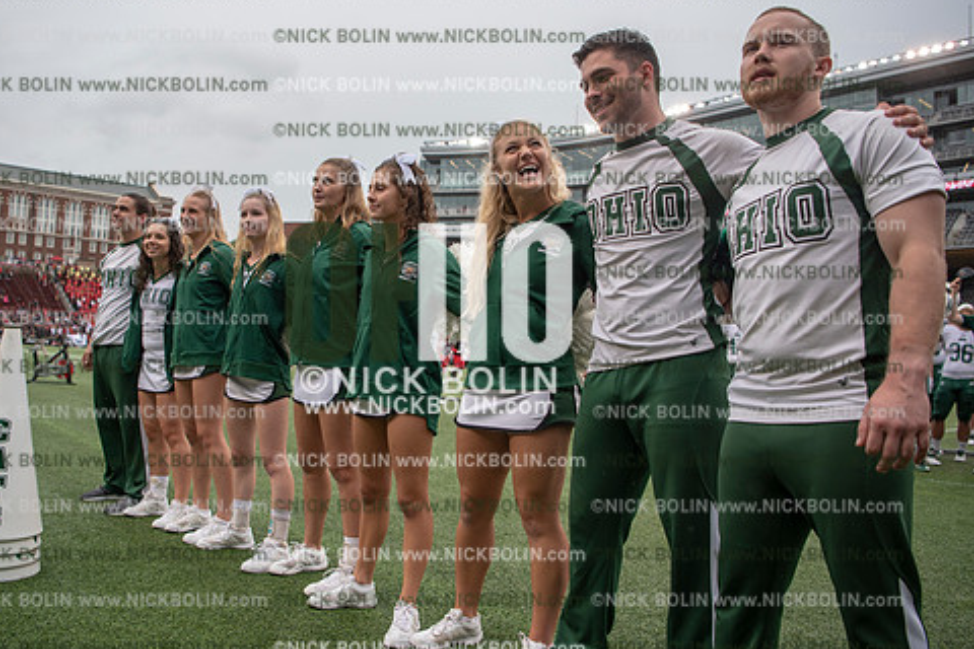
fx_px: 785
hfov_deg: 63.5
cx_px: 428
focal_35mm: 29
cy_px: 319
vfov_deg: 45.0
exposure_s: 1/1000
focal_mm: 24
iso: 250
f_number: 2.8
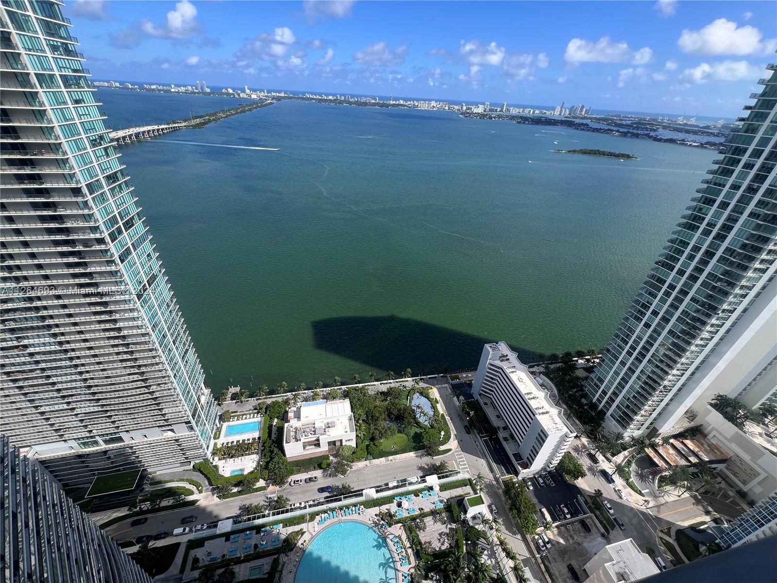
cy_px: 292
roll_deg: -3.3
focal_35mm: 13
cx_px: 388
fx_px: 292
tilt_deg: -33.1
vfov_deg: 89.9
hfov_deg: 106.2
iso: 32
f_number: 1.8
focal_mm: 1.57
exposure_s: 1/827
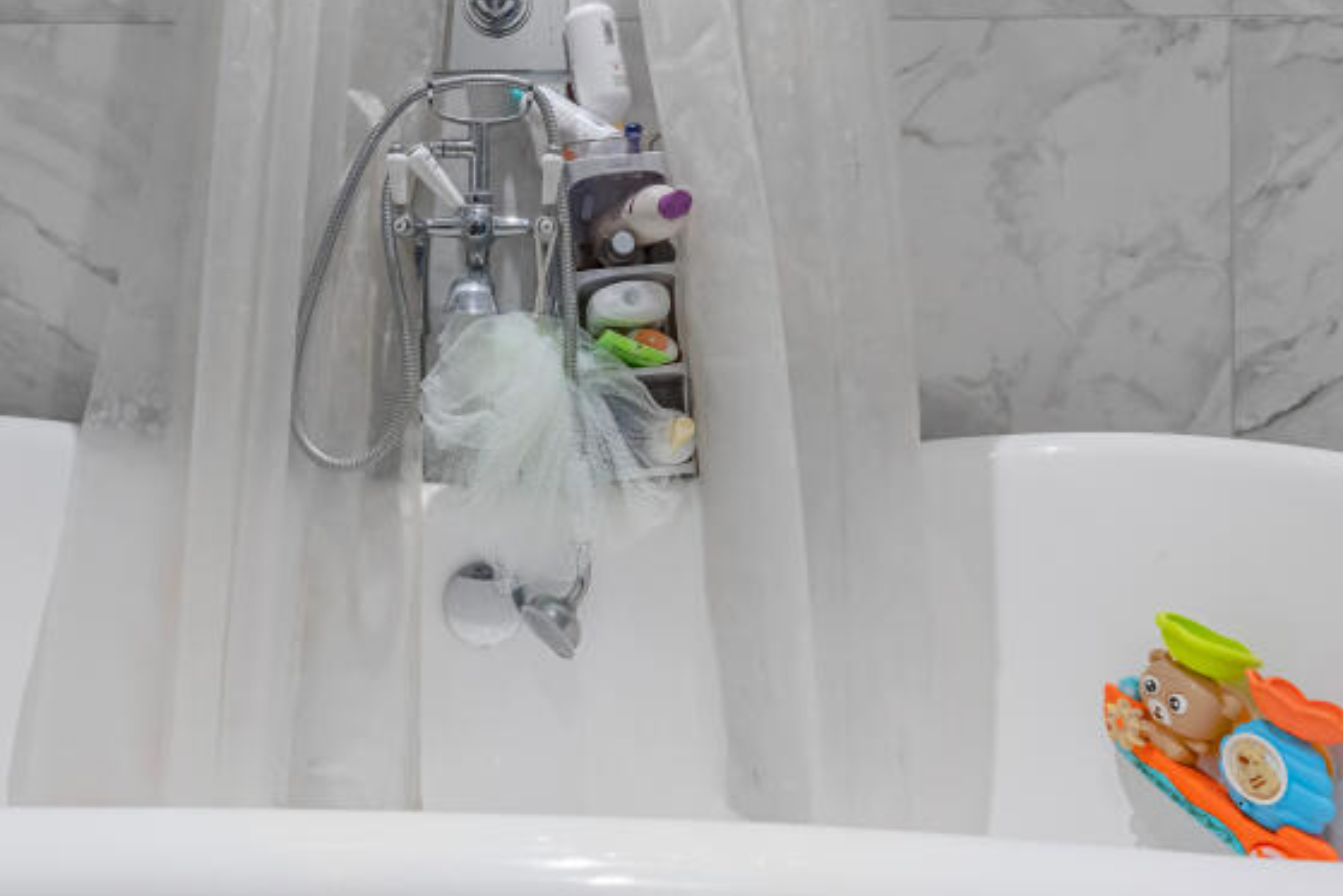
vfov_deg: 54.8
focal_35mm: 22
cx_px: 519
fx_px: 821
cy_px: 232
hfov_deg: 77.4
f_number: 8
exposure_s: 1/60
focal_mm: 12
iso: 1600
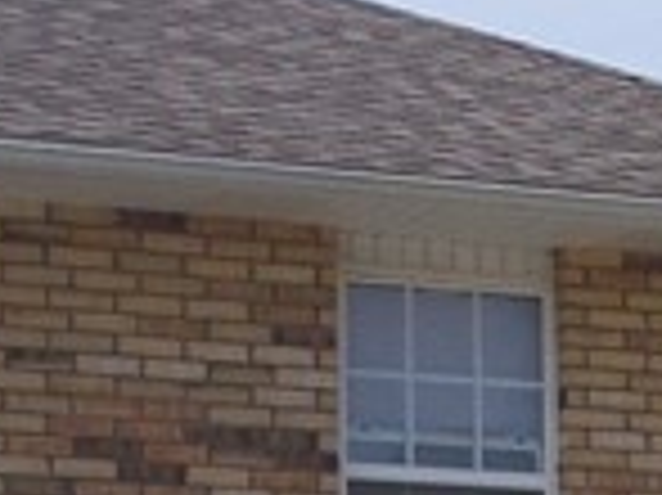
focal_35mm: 272
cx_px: 1013
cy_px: 774
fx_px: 5198
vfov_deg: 5.4
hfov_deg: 7.2
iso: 100
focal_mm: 8
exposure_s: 1/750
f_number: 5.6
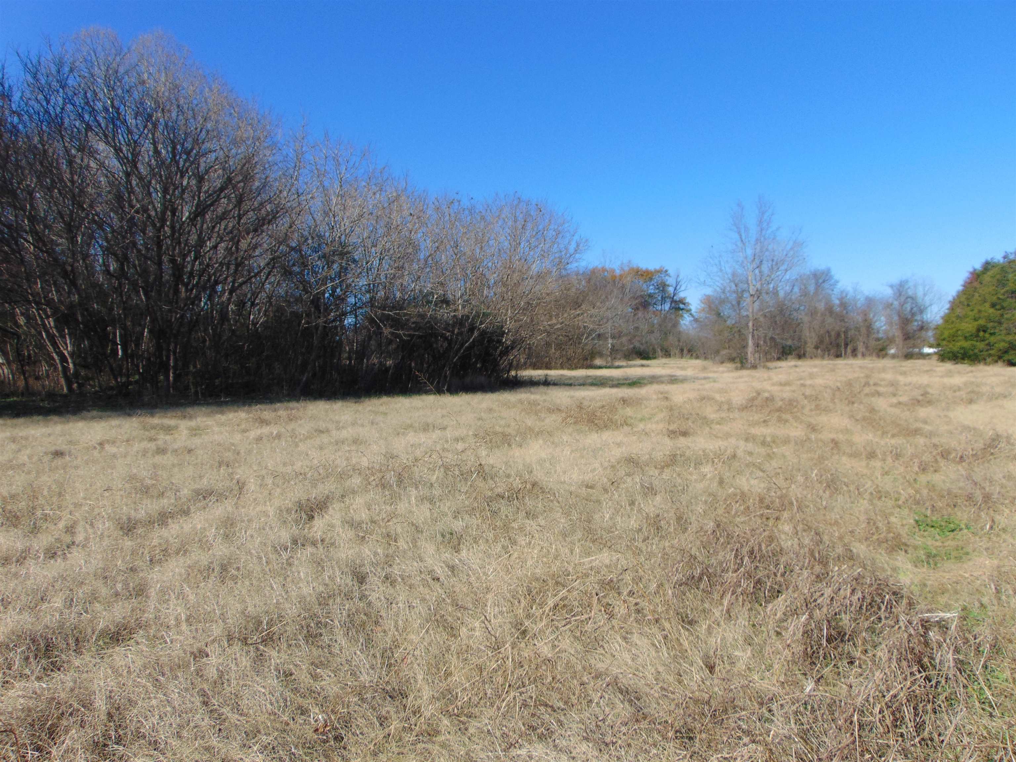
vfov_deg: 54.9
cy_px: 381
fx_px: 734
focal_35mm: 25
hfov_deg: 69.4
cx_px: 508
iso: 80
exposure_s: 1/200
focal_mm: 4.5
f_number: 7.7
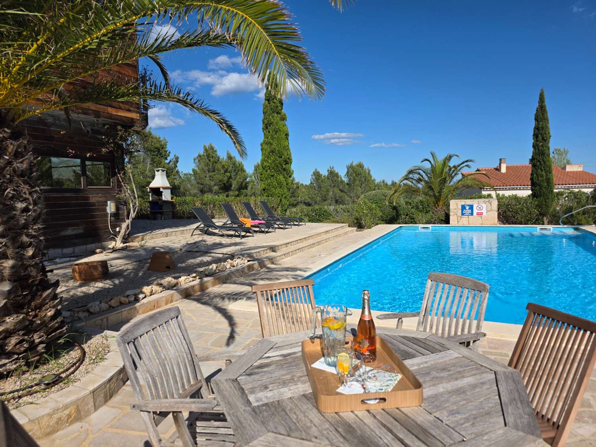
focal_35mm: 23
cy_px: 224
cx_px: 298
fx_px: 396
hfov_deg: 73.9
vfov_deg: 58.9
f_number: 1.7
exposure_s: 1/7944
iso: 64
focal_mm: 6.3
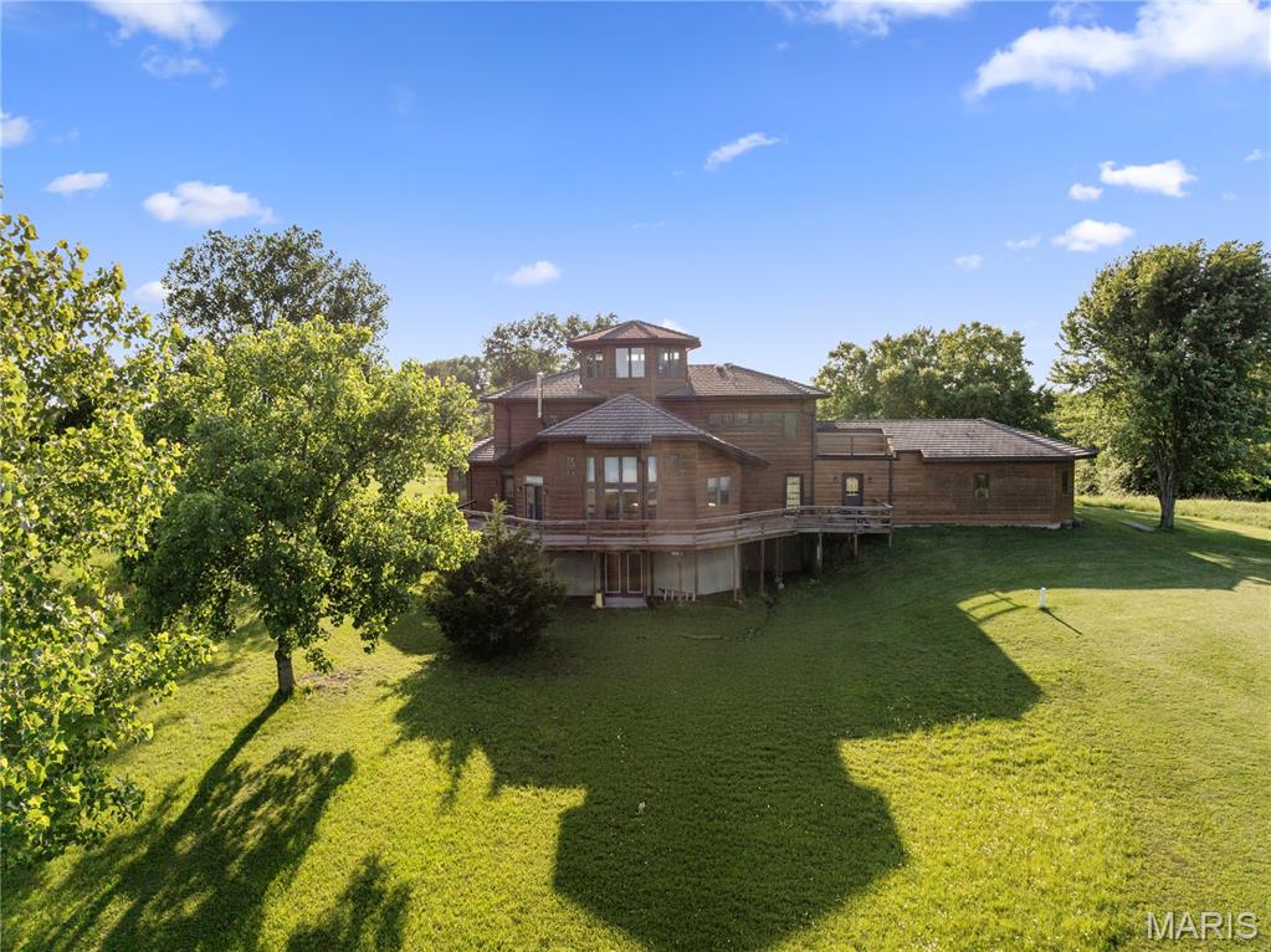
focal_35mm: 24
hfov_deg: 71.6
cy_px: 476
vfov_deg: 56.8
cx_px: 636
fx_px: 881
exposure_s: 1/640
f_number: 2.8
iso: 210
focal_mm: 12.29
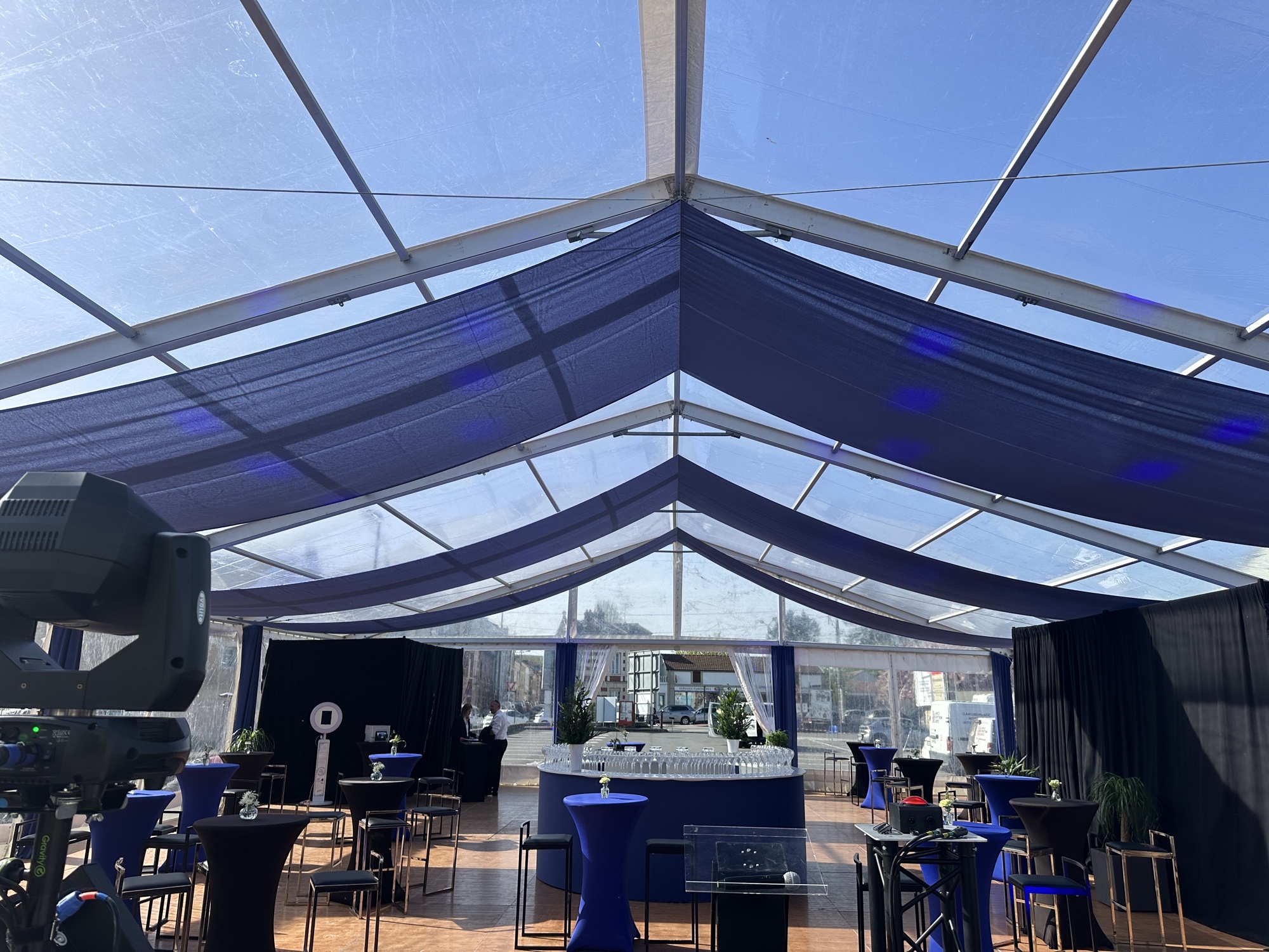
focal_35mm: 24
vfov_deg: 56.8
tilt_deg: +14.3
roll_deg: -0.8
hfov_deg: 71.6
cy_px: 476
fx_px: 880
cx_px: 634
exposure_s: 1/2967
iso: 80
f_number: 1.78
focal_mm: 6.86
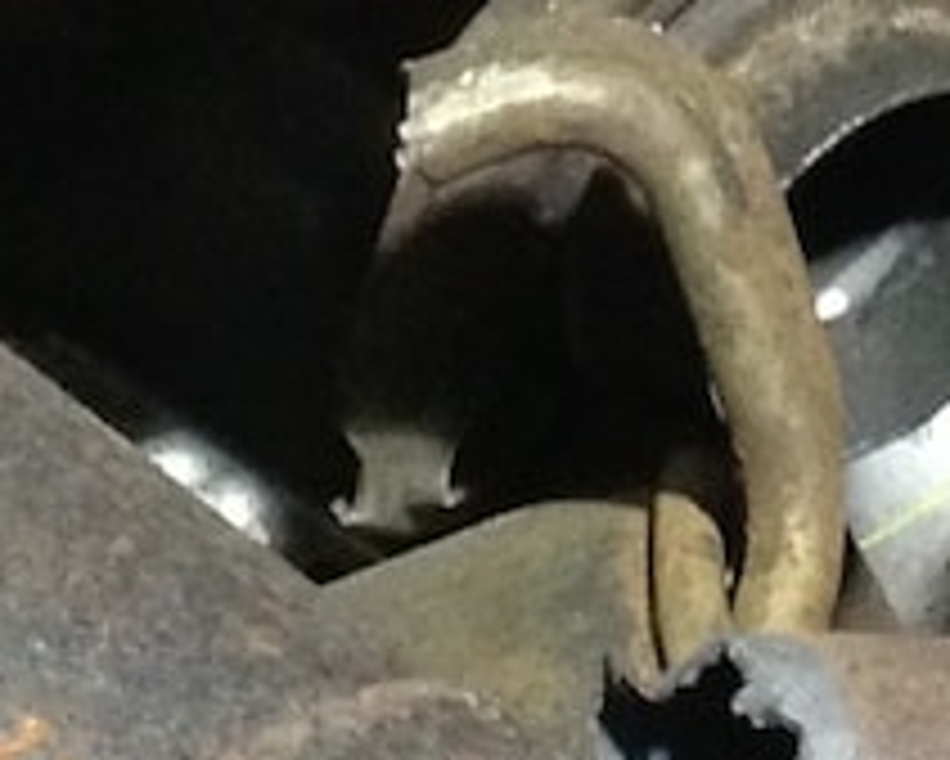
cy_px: -585
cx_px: 1087
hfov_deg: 7.4
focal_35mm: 260
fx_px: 7314
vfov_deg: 5.9
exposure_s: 1/20
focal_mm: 4.13
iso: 400
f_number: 2.4
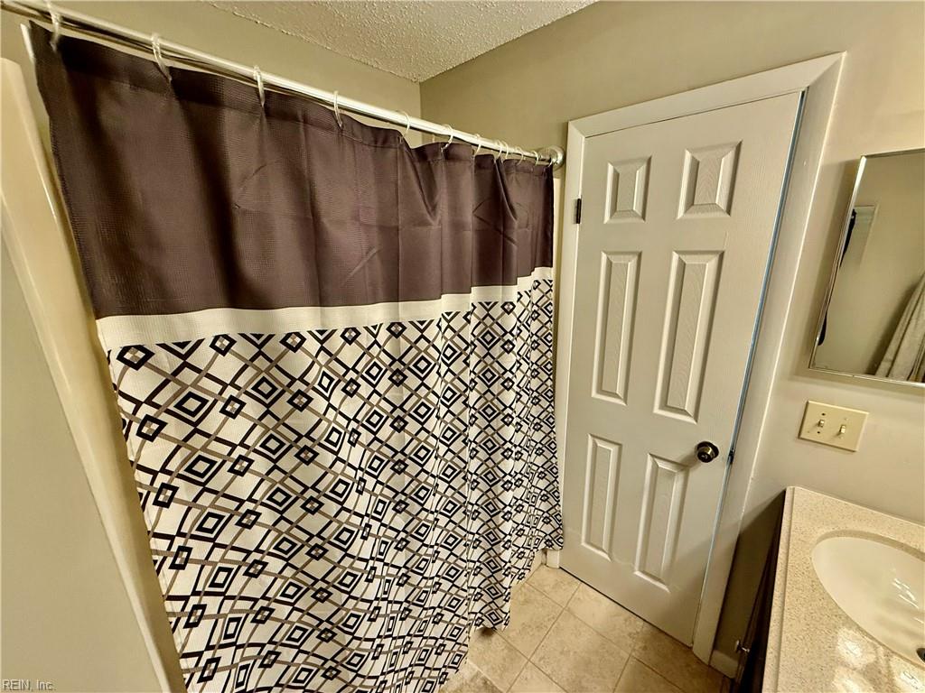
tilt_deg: -15.6
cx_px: 462
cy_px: 346
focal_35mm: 14
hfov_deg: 102.1
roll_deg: +0.9
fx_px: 374
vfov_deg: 85.7
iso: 400
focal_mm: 2.22
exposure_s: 1/60
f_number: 2.2
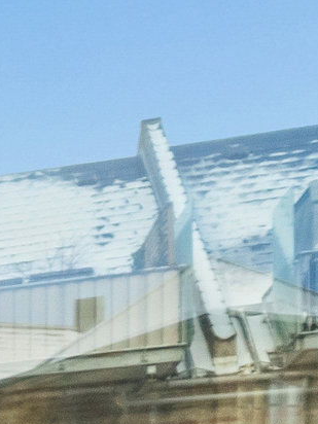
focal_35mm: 105
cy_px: 896
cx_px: -815
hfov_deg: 9.0
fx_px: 1286
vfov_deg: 14.7
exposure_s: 1/500
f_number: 5.6
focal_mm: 15
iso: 200
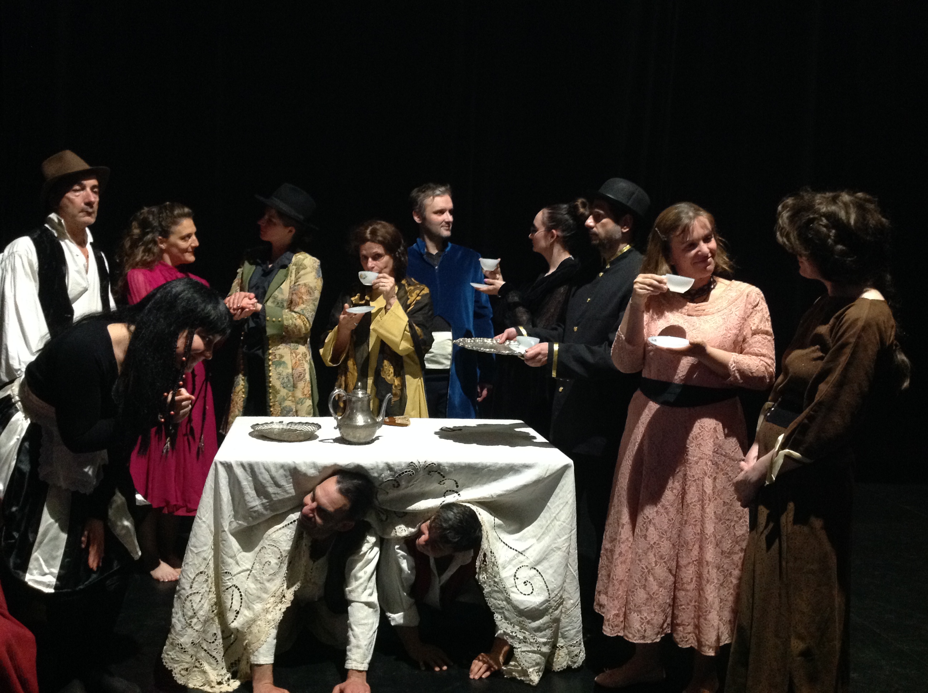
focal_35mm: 35
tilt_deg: -5.6
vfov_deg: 40.6
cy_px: 346
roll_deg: -4.6
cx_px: 464
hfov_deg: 52.7
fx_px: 937
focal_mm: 4.28
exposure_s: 1/15
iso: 320
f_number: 2.4
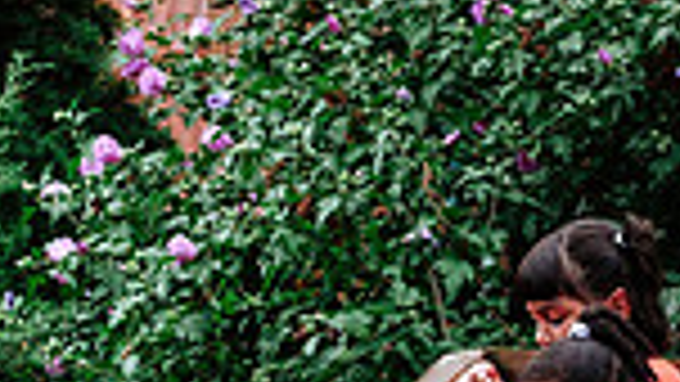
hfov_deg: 7.2
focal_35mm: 301
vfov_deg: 4.0
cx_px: 207
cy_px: 667
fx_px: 5428
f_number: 4
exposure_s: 1/200
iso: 400
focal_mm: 50
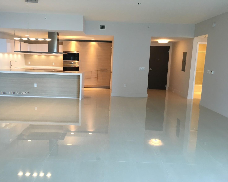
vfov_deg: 47.1
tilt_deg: -8.8
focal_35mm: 31
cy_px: 93
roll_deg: -1.2
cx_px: 104
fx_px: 209
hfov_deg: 57.1
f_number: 2.2
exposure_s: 1/30
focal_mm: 4.15
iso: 32
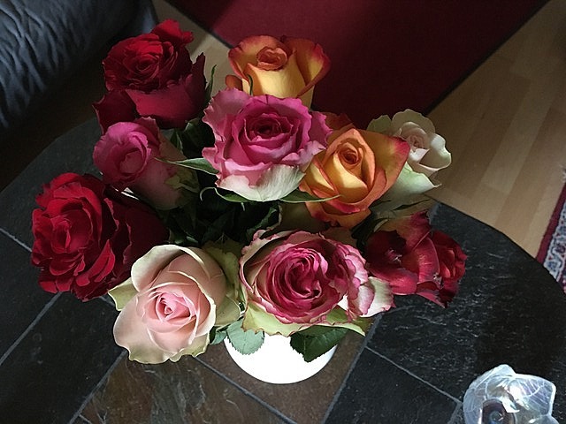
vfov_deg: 48.2
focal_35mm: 29
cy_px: 212
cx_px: 283
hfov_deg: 61.7
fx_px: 474
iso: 320
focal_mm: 4.15
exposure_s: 1/17
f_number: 2.2
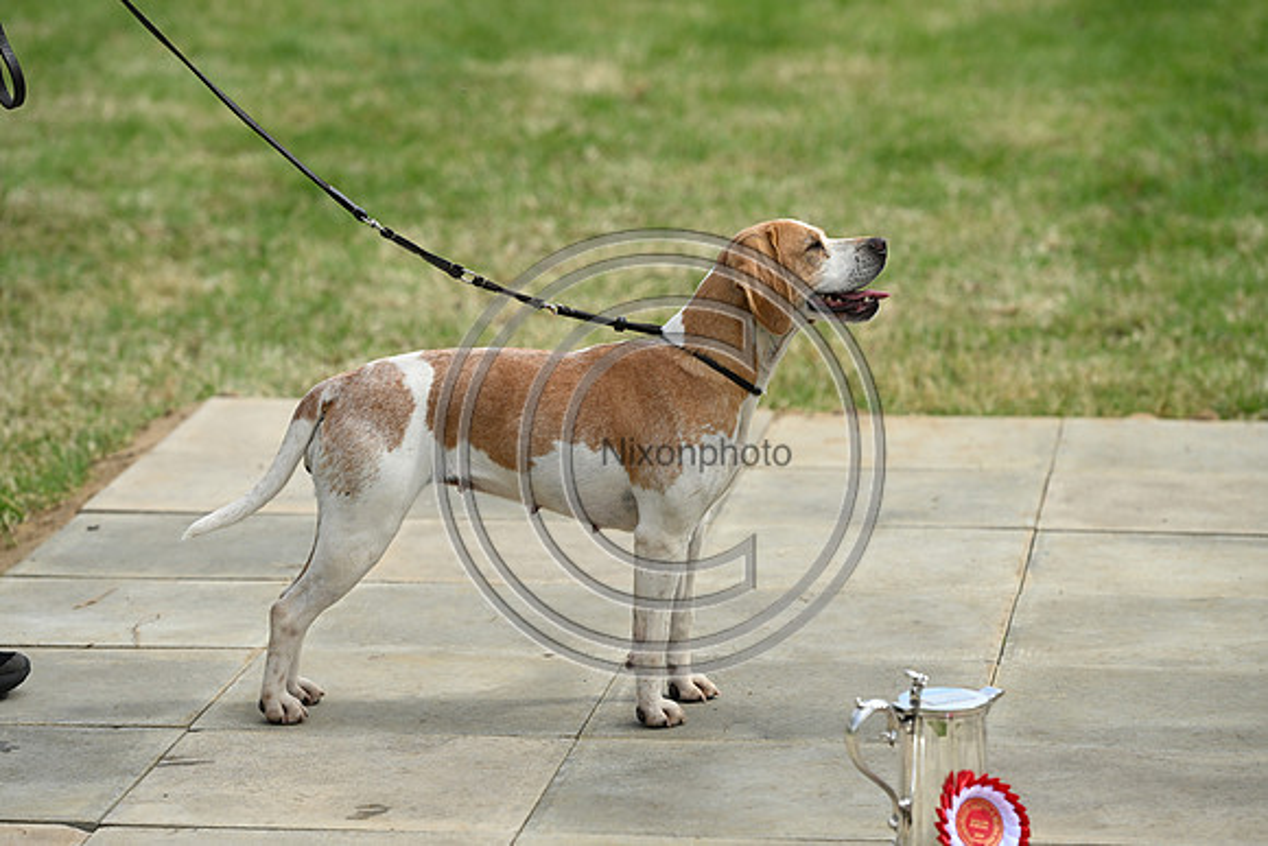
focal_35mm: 145
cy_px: 423
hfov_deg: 14.2
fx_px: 5108
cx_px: 634
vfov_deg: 9.5
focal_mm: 145
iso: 140
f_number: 4.5
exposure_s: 1/1000
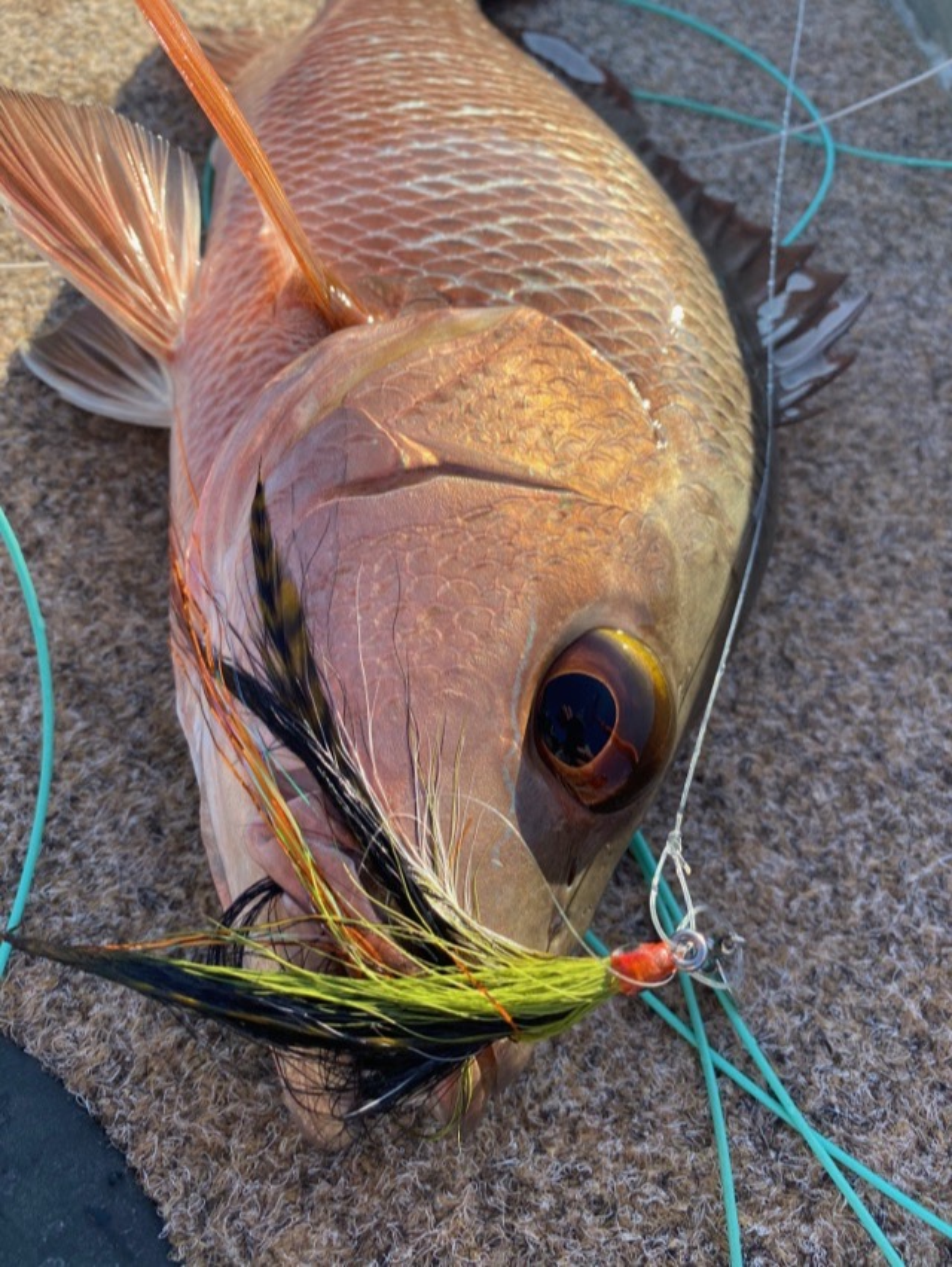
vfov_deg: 67.3
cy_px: 634
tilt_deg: -58.6
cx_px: 476
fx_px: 952
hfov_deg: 53.1
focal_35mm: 26
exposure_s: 1/934
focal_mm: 4.25
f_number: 1.8
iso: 32
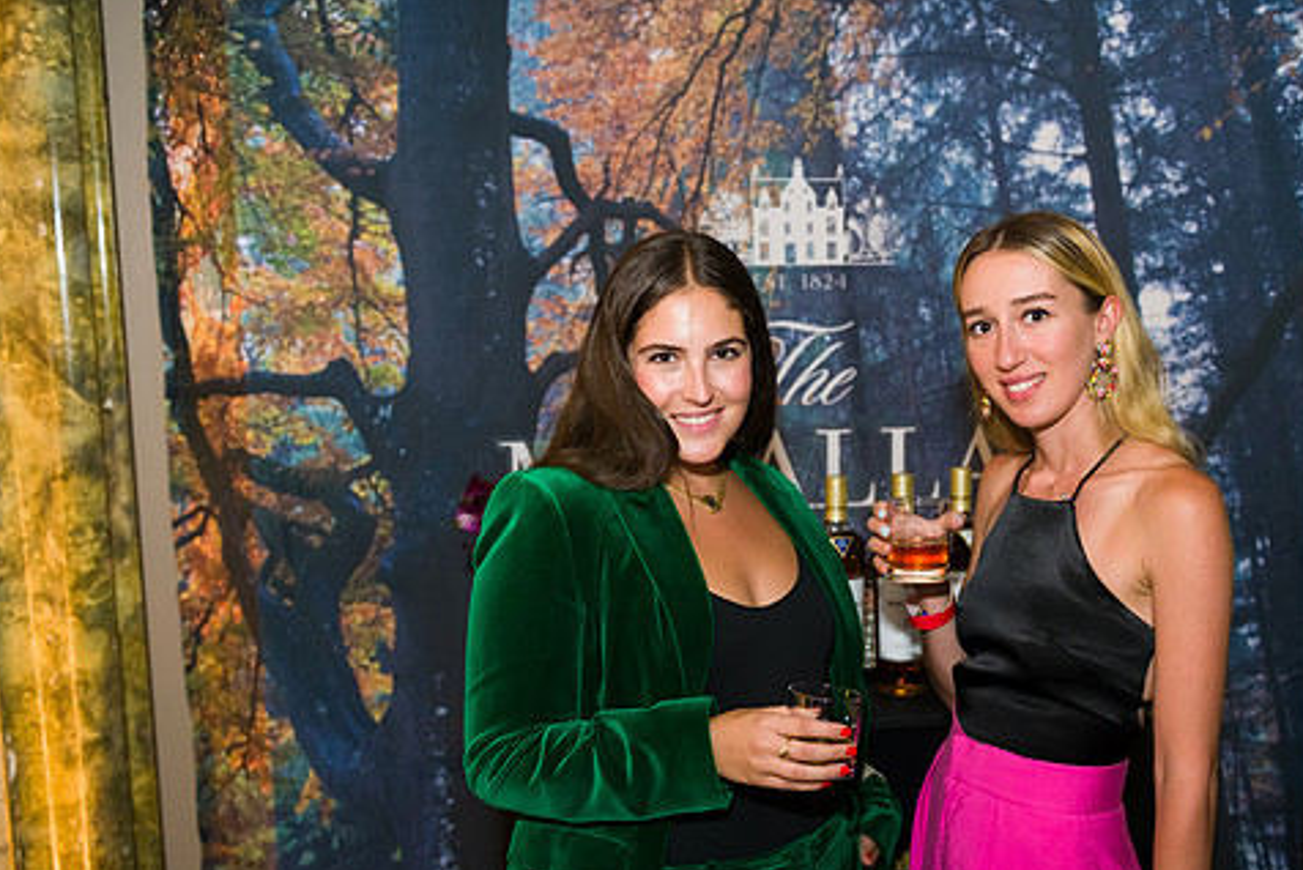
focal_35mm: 39
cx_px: 753
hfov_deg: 49.3
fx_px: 1412
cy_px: 518
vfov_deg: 34.2
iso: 1600
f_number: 3.2
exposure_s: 1/125
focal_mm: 32
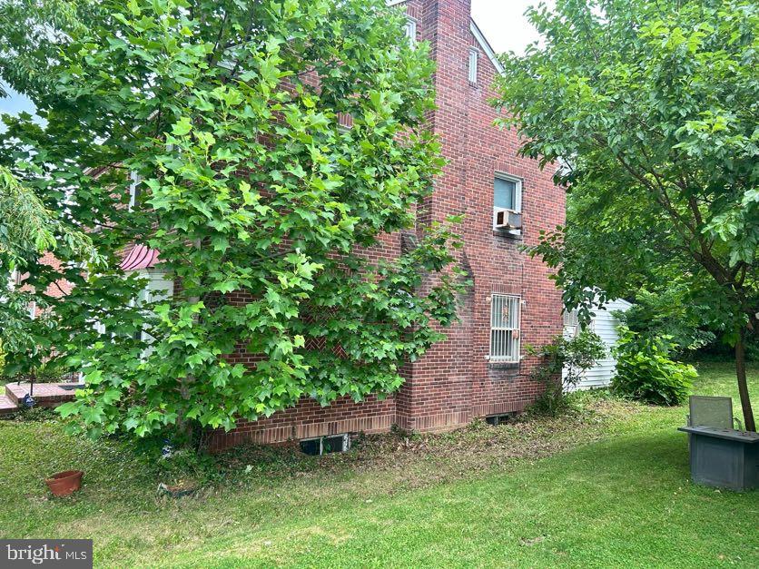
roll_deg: -1.2
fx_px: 570
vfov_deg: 53.1
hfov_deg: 67.3
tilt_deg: +3.6
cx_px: 380
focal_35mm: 26
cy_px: 284
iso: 50
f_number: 1.5
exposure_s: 1/357
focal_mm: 5.7
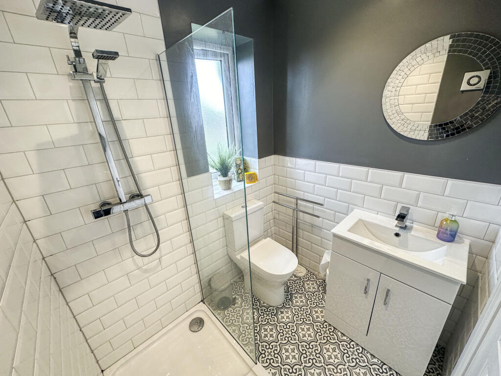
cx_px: 250
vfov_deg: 85.7
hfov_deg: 102.1
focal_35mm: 14
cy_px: 188
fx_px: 203
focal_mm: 2.22
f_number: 2.2
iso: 100
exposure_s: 1/100
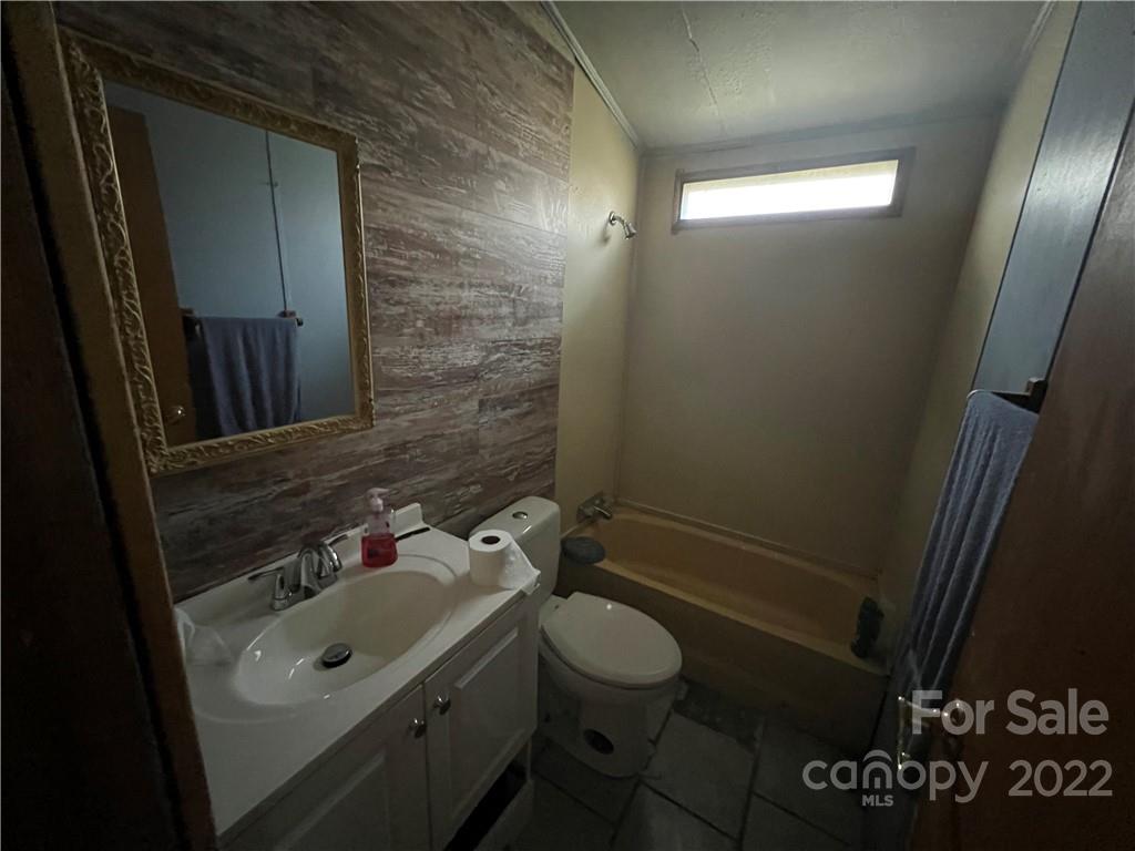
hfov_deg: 106.2
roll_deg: -2.1
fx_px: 426
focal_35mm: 13
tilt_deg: -13.8
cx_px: 568
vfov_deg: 89.9
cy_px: 426
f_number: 1.8
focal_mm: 1.57
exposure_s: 1/34
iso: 1250
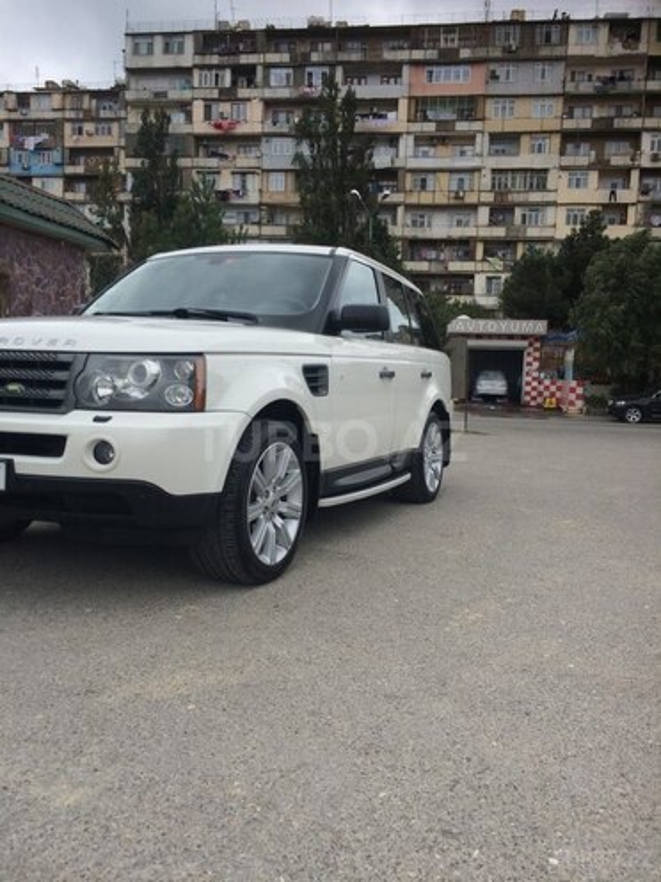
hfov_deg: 48.2
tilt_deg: -8.3
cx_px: 330
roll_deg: -1.5
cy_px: 441
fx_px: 738
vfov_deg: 61.7
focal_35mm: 29
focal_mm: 4.15
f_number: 2.2
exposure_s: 1/933
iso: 32
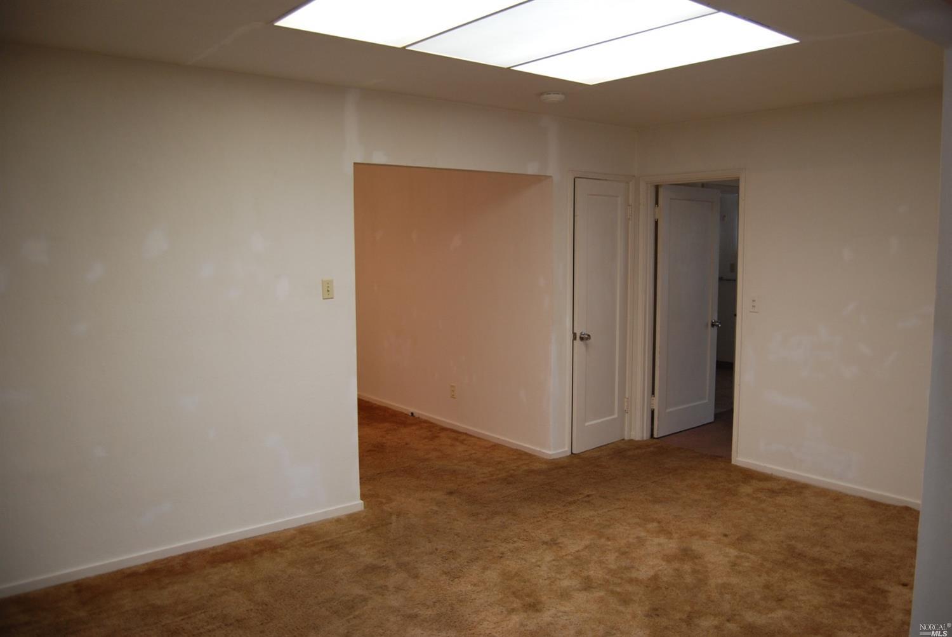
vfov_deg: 48.0
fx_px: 715
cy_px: 318
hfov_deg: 67.3
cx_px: 476
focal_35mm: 27
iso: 400
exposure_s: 1/30
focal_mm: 18
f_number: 3.5
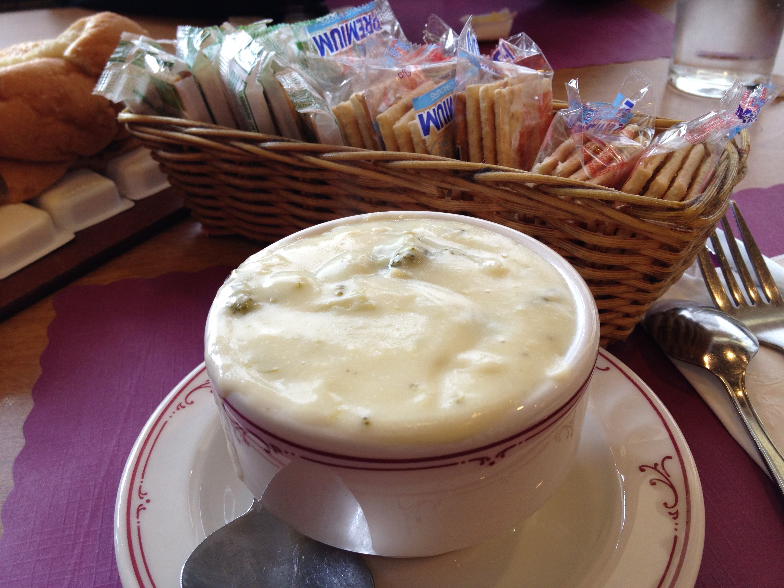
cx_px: 392
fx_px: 793
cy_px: 294
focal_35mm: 35
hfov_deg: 52.6
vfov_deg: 40.7
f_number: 2.4
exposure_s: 1/30
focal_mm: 4.28
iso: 80
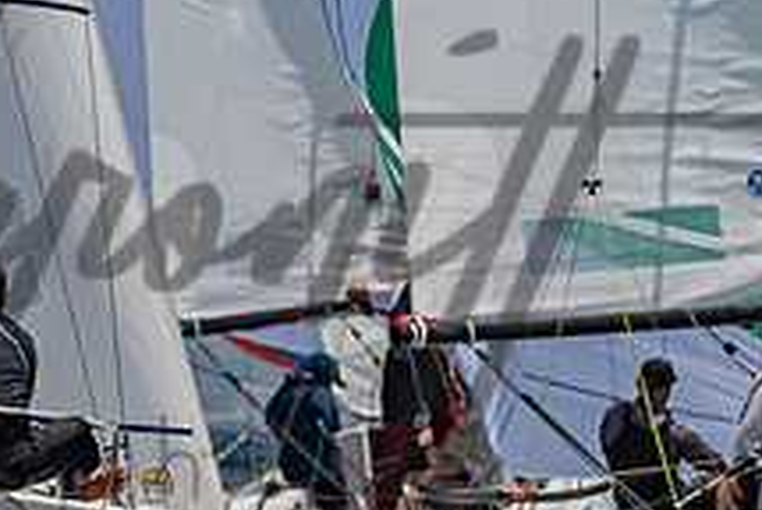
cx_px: 942
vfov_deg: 1.7
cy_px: 490
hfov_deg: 2.6
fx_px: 17020
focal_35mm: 803
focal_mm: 165
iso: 400
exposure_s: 1/4000
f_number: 6.3
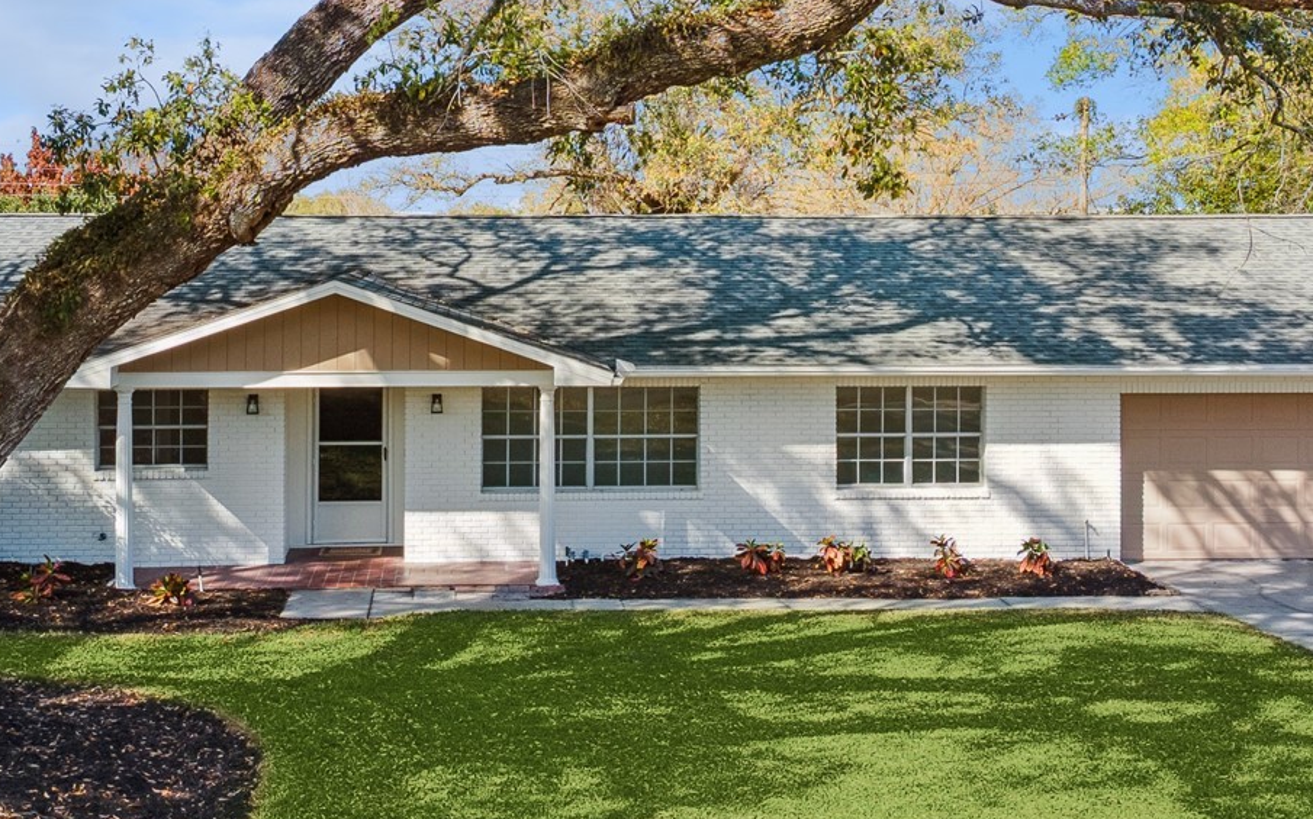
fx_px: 1610
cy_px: 219
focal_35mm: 45
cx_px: 576
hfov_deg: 44.3
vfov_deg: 28.2
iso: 100
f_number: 2.8
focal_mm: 4.5
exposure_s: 1/240
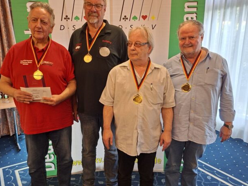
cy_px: 95
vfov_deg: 51.4
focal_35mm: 27
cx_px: 117
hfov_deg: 65.3
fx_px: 193
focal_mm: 5.54
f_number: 1.8
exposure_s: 1/33
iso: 250
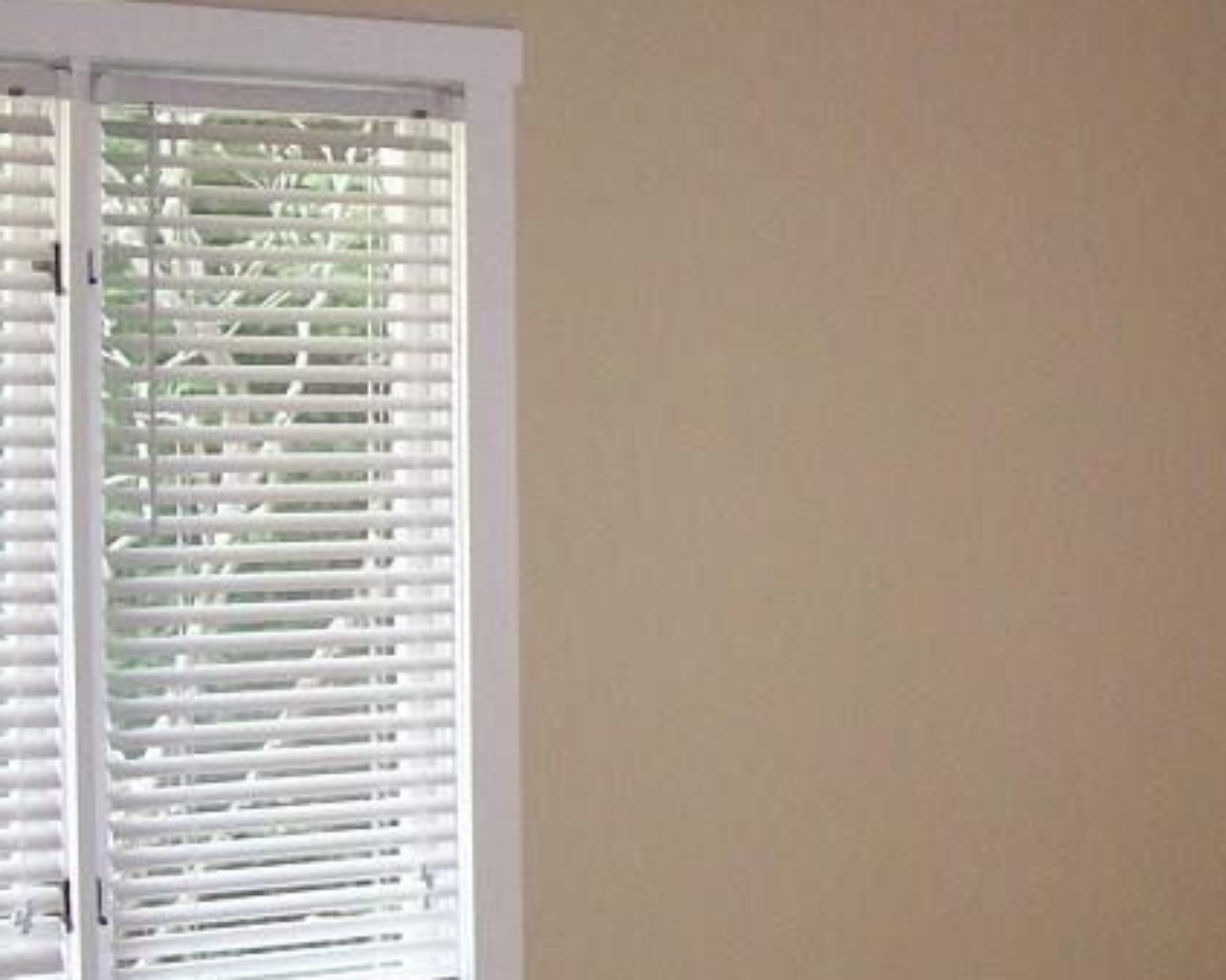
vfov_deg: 18.1
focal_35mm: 85
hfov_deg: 21.5
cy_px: 493
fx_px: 3083
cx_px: 1284
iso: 140
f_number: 2.7
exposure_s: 1/64
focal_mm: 6
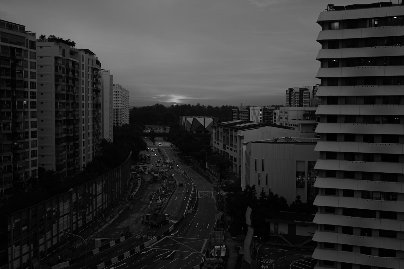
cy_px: 134
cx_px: 202
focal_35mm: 43
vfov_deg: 31.2
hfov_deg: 45.5
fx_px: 482
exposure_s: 1/125
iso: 160
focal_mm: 43
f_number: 2
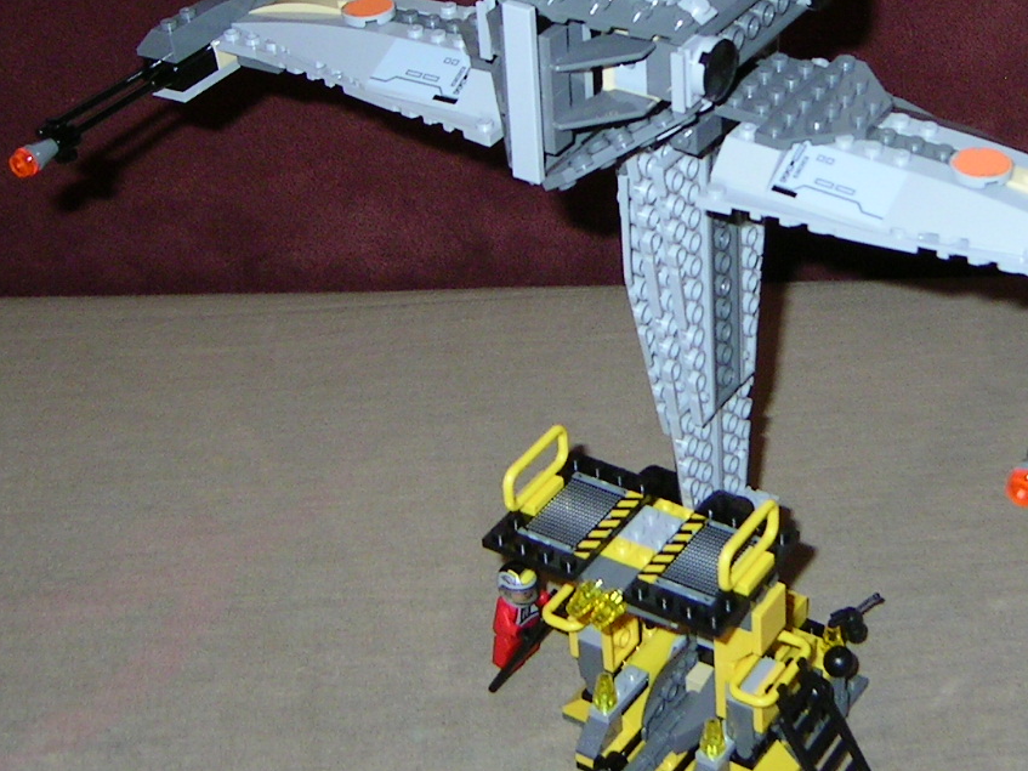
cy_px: 163
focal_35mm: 68
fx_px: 2019
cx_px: 678
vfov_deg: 21.4
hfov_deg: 28.4
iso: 100
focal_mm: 5.6
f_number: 2.8
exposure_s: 1/30
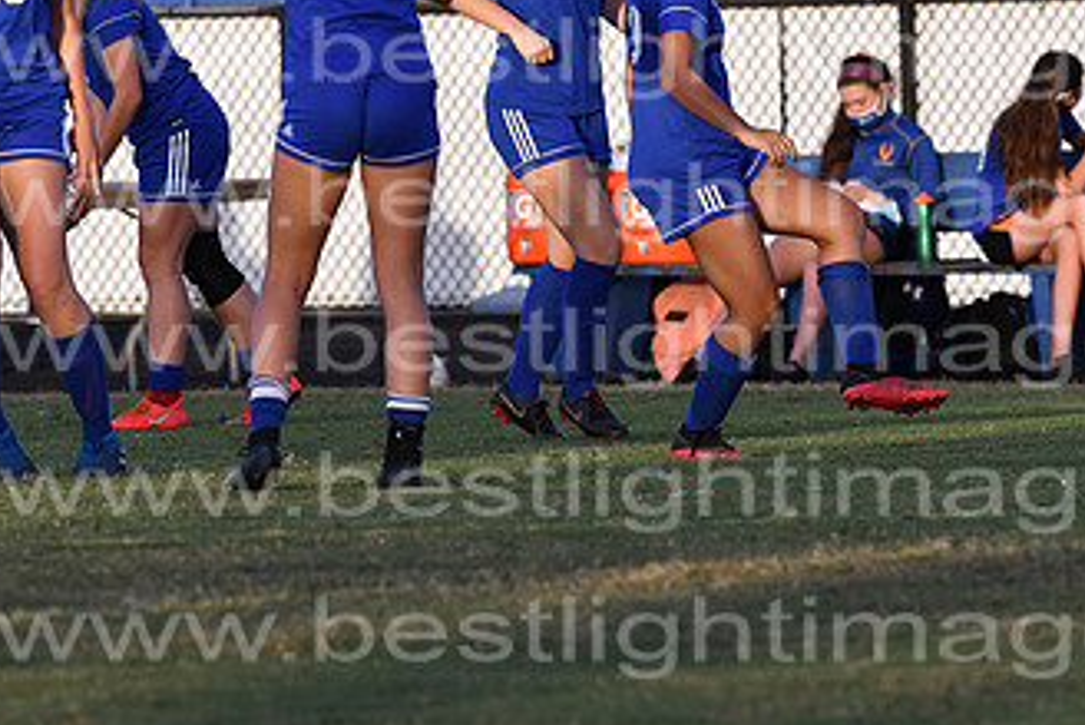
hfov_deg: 2.6
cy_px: 131
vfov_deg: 1.7
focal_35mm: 795
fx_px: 23970
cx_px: 748
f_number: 5.6
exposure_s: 1/1600
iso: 800
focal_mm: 300
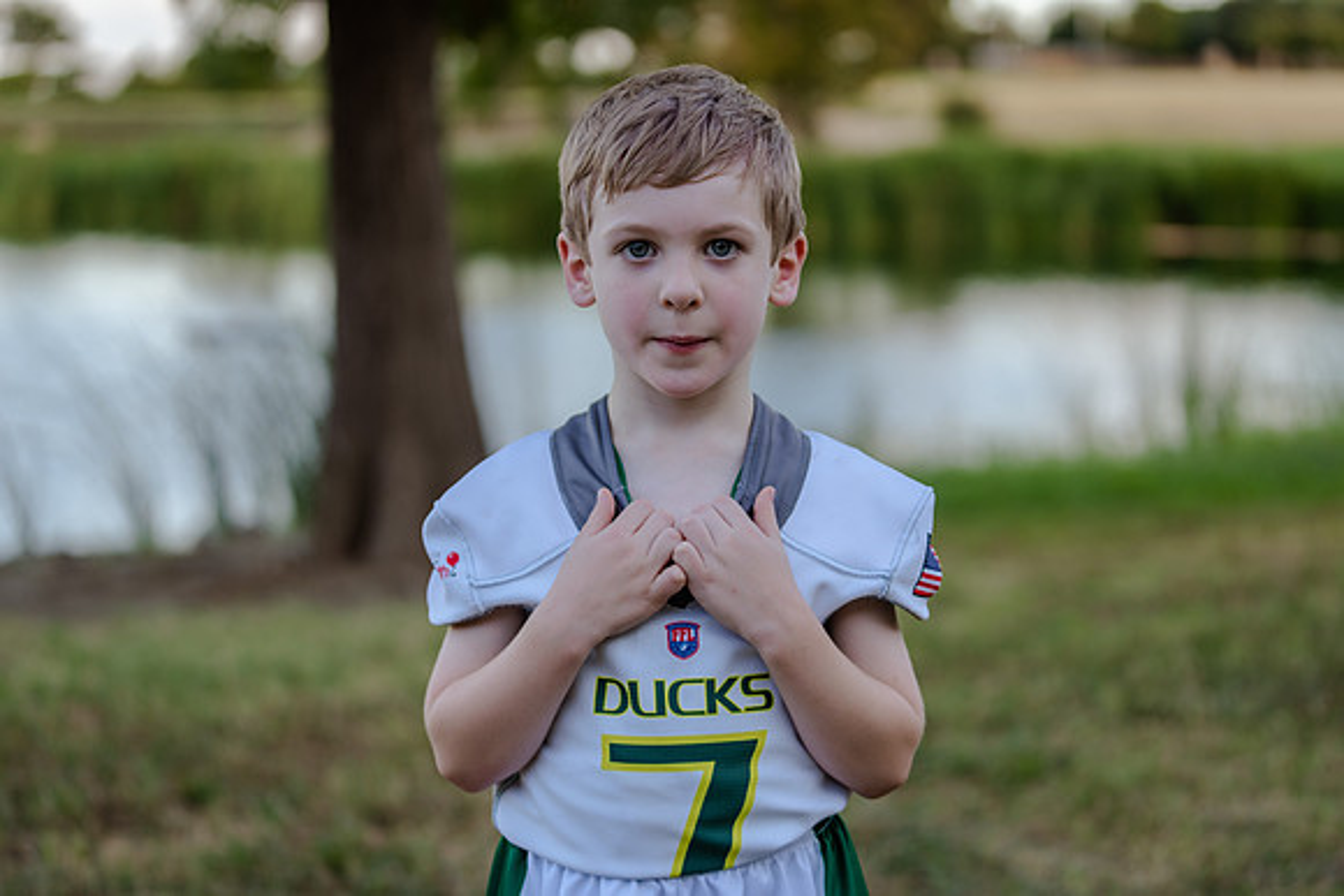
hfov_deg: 28.8
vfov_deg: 19.5
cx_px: 672
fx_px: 2614
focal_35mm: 70
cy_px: 448
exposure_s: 1/320
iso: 160
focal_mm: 70
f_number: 2.8
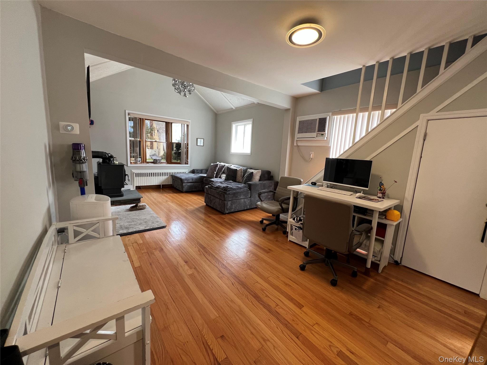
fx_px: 183
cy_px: 182
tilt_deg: -7.9
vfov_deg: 89.9
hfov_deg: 106.2
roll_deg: -3.6
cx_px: 244
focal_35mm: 13
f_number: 1.8
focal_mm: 1.57
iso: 125
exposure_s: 1/99
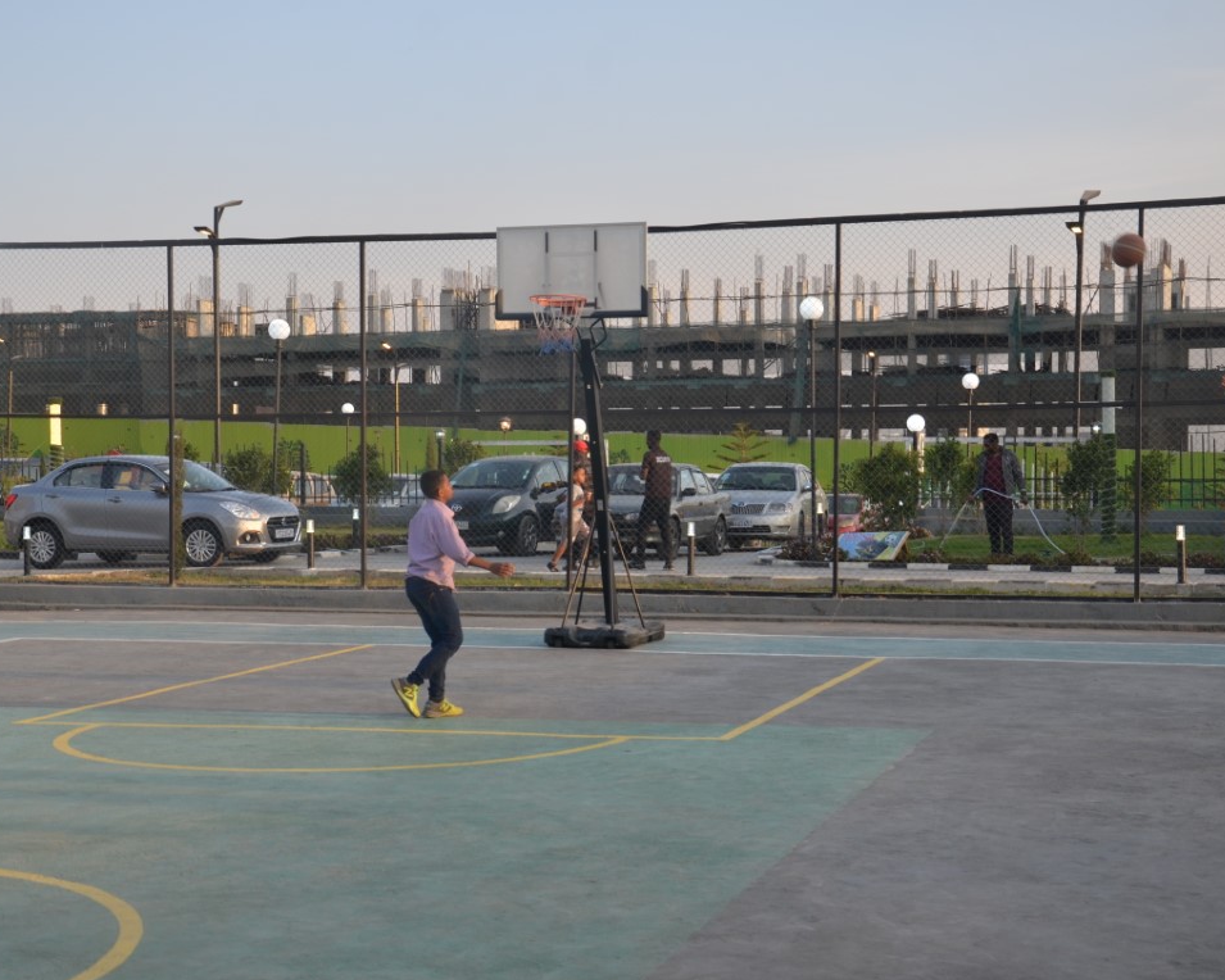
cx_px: 623
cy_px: 491
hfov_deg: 32.5
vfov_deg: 26.2
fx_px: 2103
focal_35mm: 58
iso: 200
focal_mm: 34
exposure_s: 1/200
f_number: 7.1
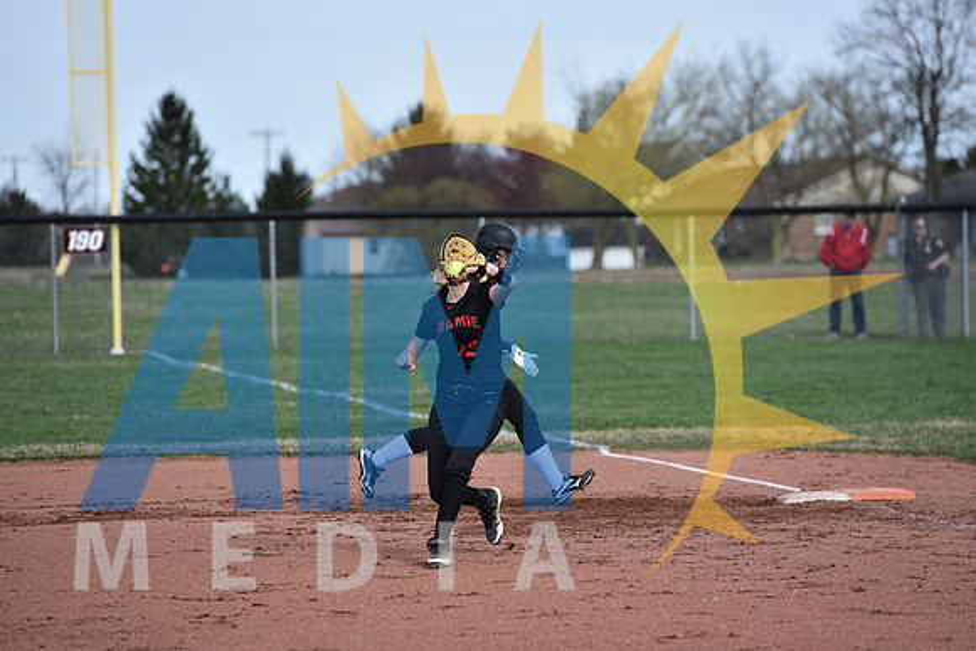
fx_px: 5288
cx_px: 488
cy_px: 326
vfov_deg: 7.0
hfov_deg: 10.5
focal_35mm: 195
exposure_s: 1/1600
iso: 250
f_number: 4.5
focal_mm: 195
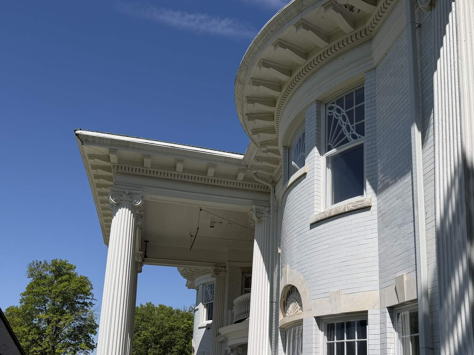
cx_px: 330
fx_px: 507
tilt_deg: +13.3
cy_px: 261
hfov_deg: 48.9
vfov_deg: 37.8
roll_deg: +0.5
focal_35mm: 37
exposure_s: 1/9091
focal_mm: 6.76
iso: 80
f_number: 1.78
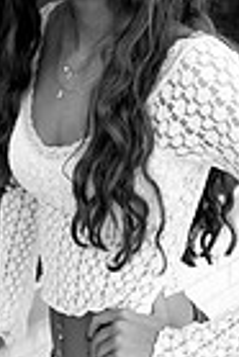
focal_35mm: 84
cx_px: 30
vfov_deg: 24.1
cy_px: 144
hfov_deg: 16.1
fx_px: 834
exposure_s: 1/800
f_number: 4
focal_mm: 26
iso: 1600
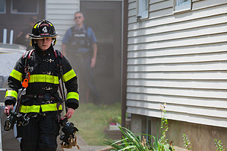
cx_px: 40
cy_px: 67
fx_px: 1657
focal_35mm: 263
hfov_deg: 7.8
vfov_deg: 5.2
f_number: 3.2
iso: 200
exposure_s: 1/2000
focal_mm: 135
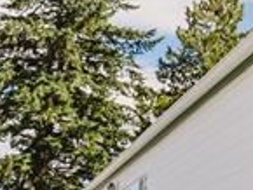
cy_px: 18
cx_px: 438
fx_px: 695
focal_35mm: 95
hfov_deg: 17.3
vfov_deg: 15.4
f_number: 8
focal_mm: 14
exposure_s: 1/100
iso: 100
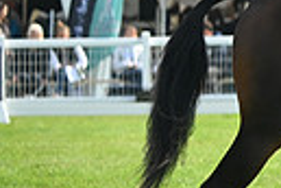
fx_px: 5627
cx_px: 597
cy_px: -30
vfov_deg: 1.9
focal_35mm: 721
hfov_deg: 2.8
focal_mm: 160
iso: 500
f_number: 4.8
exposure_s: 1/1250
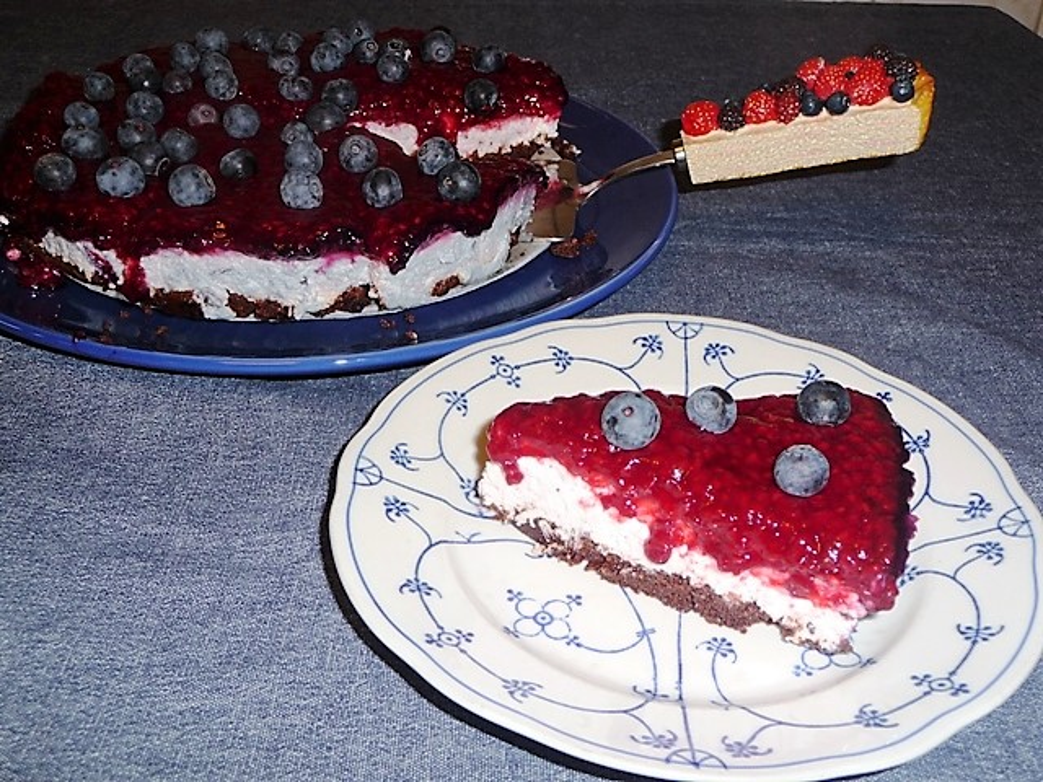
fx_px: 1145
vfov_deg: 37.7
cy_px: 391
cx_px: 522
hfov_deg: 49.0
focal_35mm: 38
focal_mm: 6.3
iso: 100
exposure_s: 1/30
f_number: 3.8
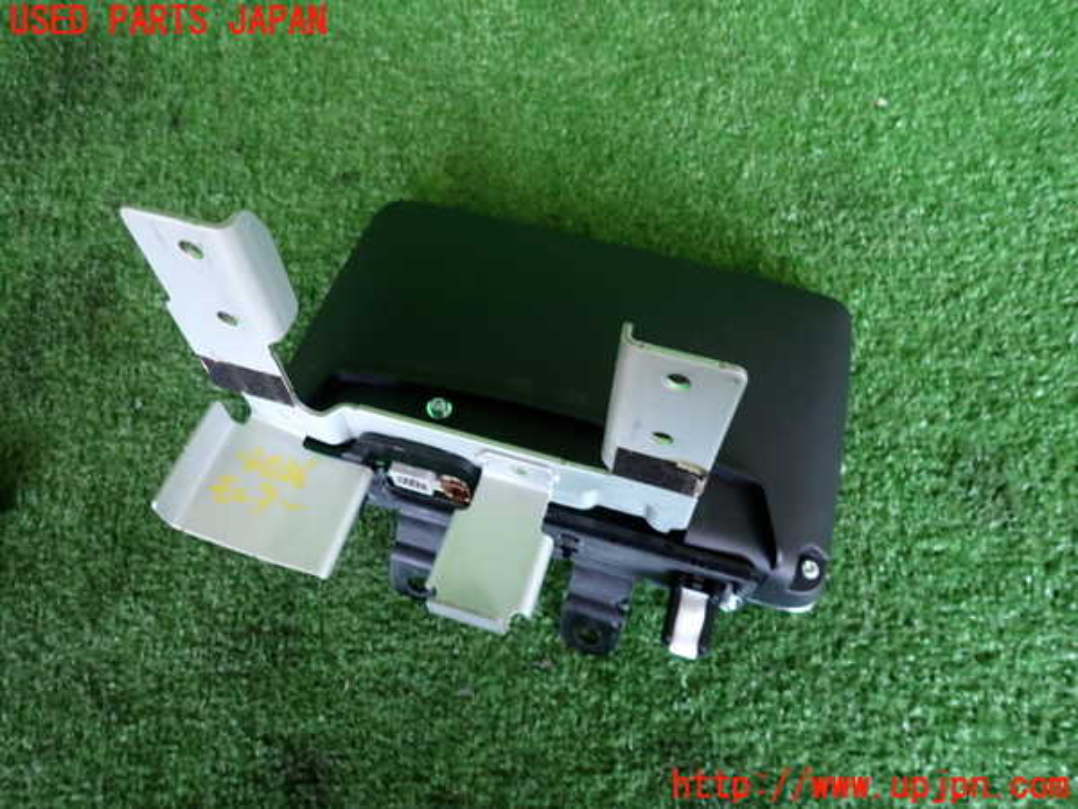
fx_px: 779
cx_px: 539
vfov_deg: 54.9
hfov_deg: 69.4
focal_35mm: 25
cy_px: 404
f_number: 2
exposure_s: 1/40
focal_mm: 4.5
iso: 200
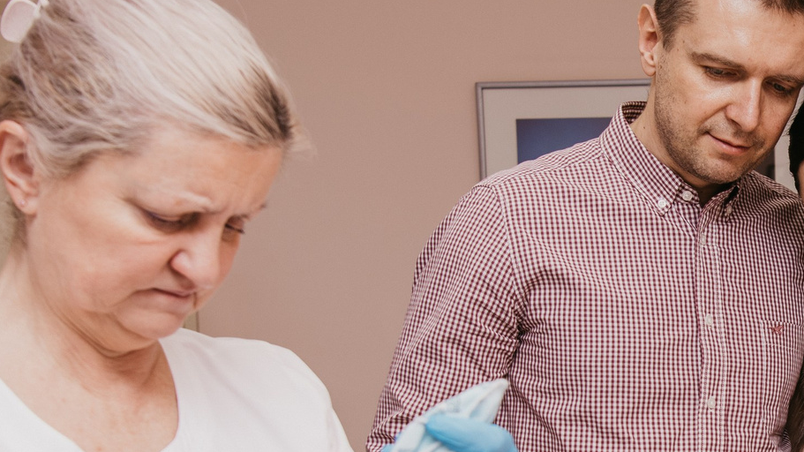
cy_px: 466
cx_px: 869
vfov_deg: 14.3
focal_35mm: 83
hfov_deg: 24.1
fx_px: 1769
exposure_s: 1/160
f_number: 4
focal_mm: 28
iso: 125
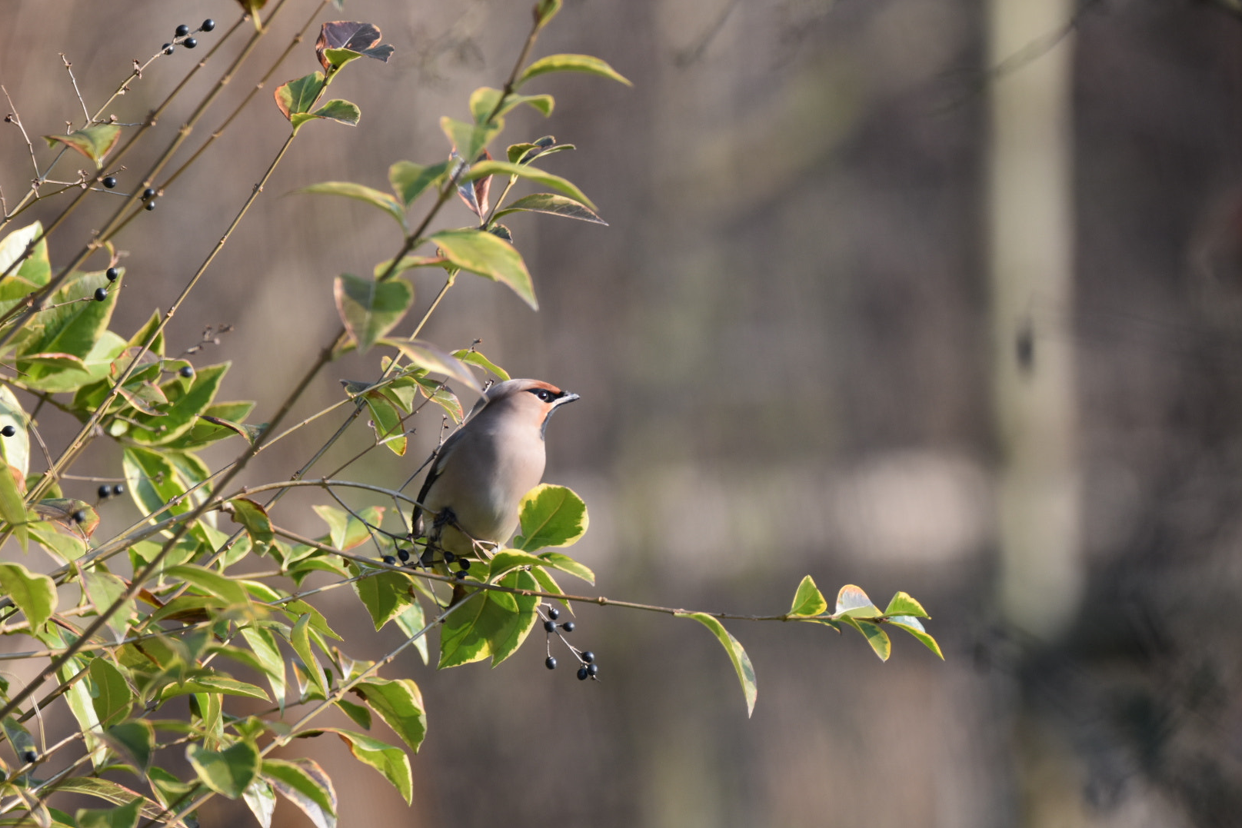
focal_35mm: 662
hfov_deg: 3.1
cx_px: 621
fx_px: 22839
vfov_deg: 2.1
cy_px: 414
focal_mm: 440
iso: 400
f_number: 6
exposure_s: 1/350
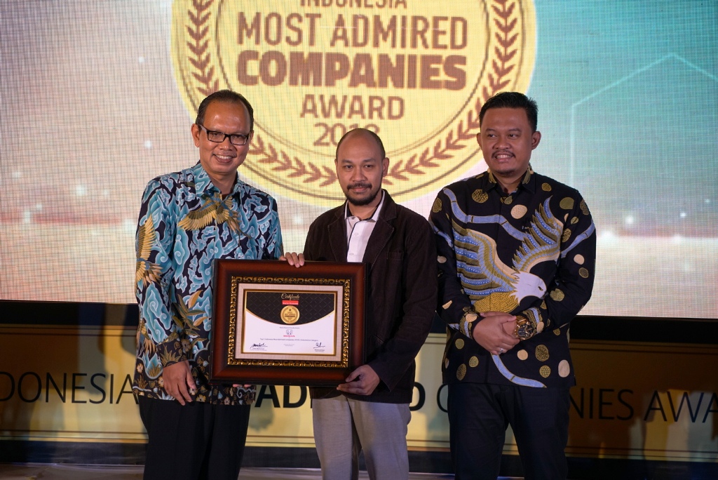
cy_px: 240
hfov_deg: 28.8
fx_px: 1397
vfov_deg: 19.5
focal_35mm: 70
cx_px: 359
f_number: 4
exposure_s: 1/125
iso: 1250
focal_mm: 70
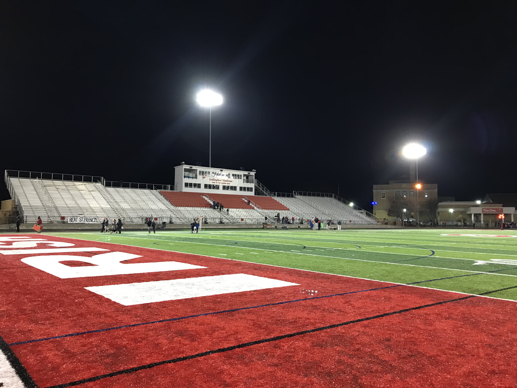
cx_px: 258
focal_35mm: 28
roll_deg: -0.6
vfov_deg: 49.7
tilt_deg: +3.9
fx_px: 418
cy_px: 194
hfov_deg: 63.4
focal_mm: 3.99
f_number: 1.8
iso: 64
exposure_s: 1/15
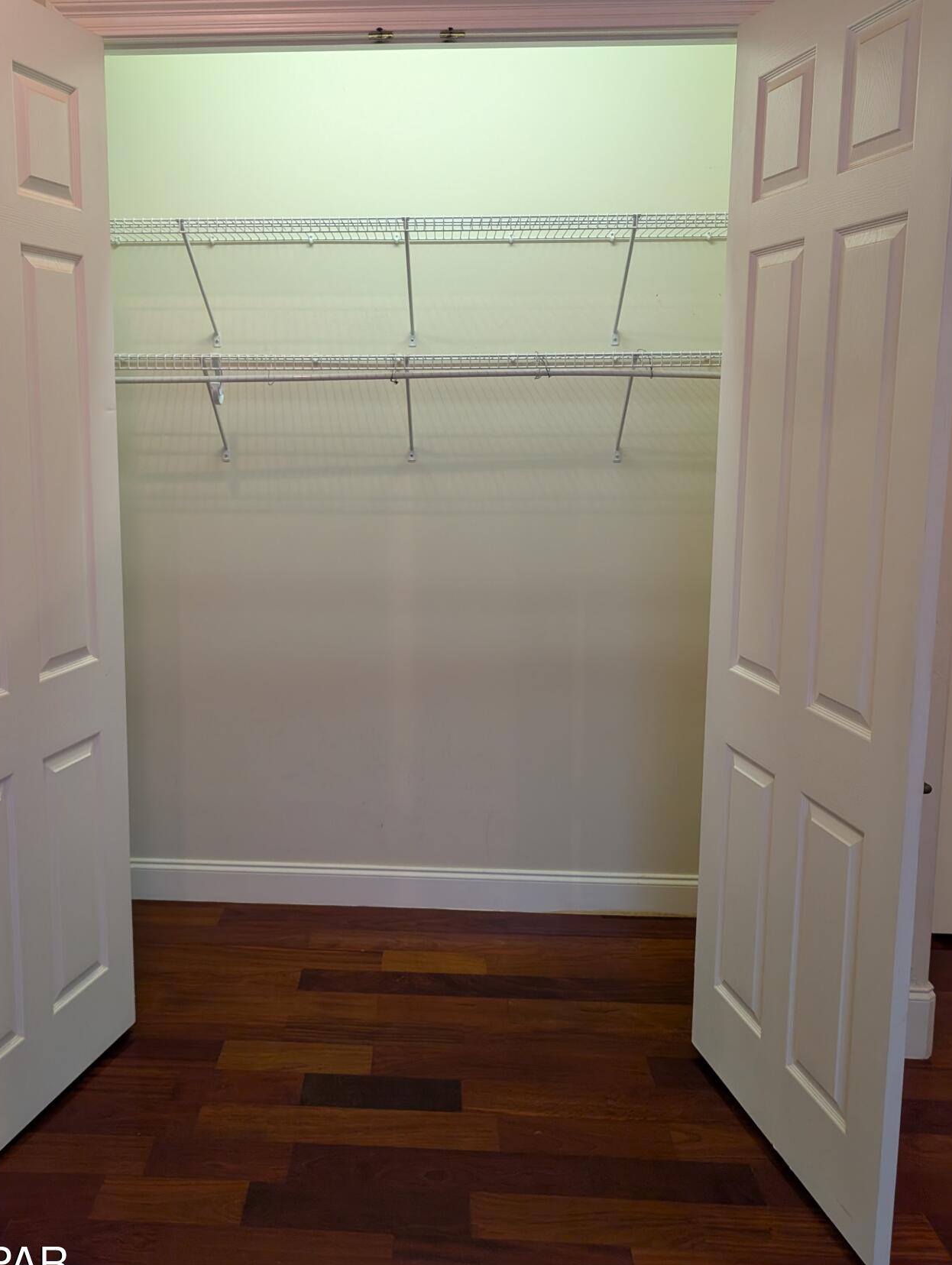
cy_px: 569
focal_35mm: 29
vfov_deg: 61.5
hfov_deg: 48.1
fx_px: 1061
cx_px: 385
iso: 259
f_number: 1.68
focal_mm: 6.9
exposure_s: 1/120
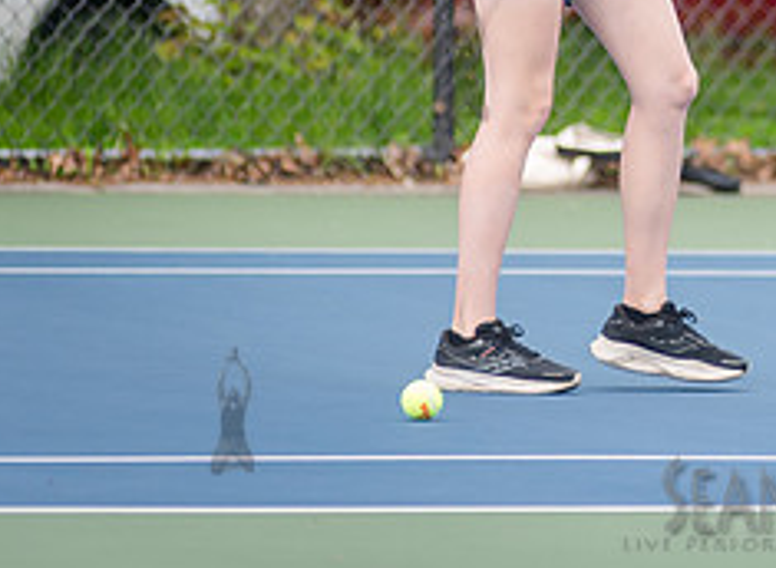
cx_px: 1028
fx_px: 13068
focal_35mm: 588
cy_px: -168
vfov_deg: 2.5
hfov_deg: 3.4
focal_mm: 185
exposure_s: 1/800
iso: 200
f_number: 3.5
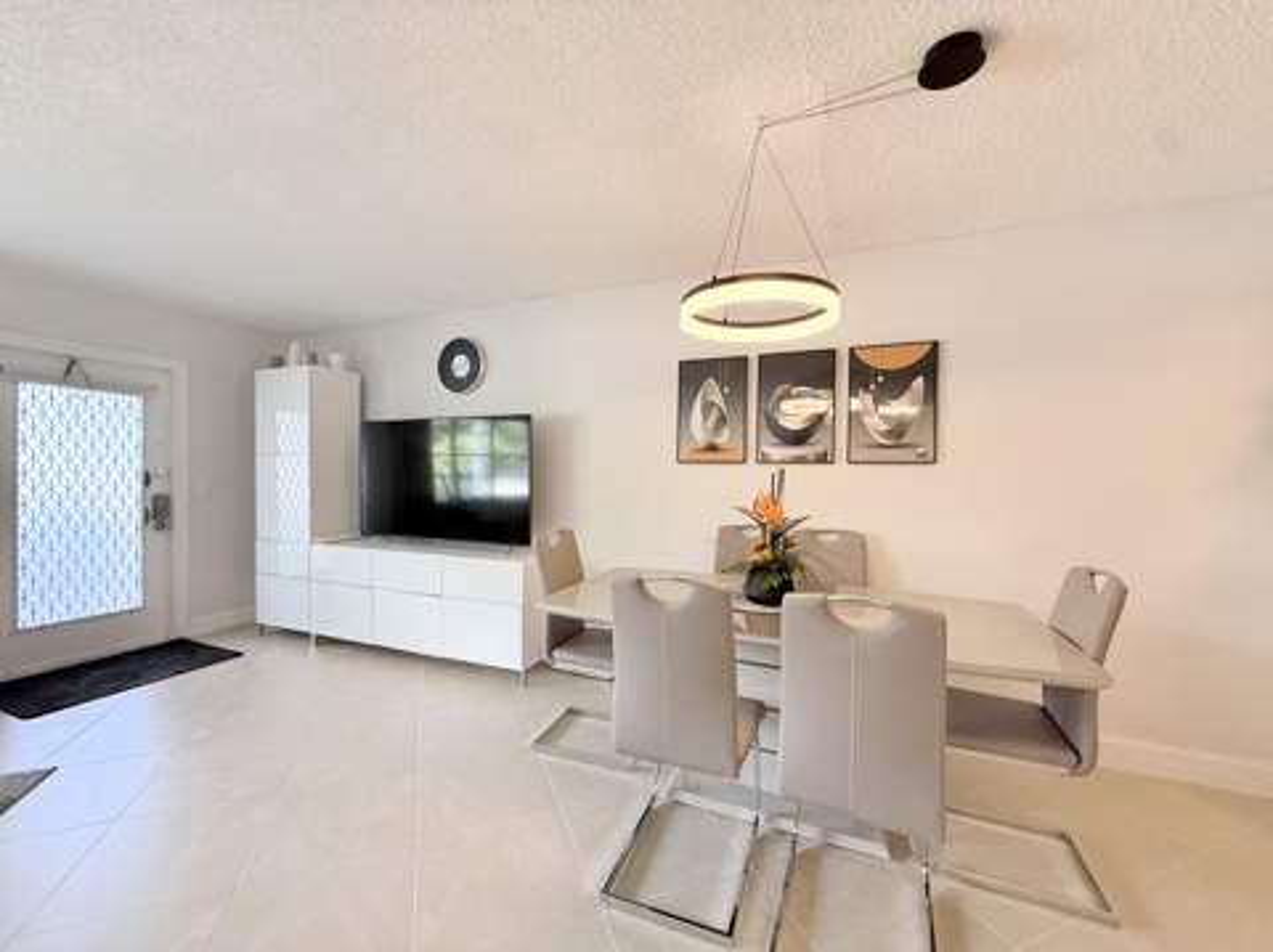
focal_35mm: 14
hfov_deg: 102.1
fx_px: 514
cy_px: 476
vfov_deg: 85.6
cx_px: 636
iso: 320
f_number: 2.2
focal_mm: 2.22
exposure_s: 1/120
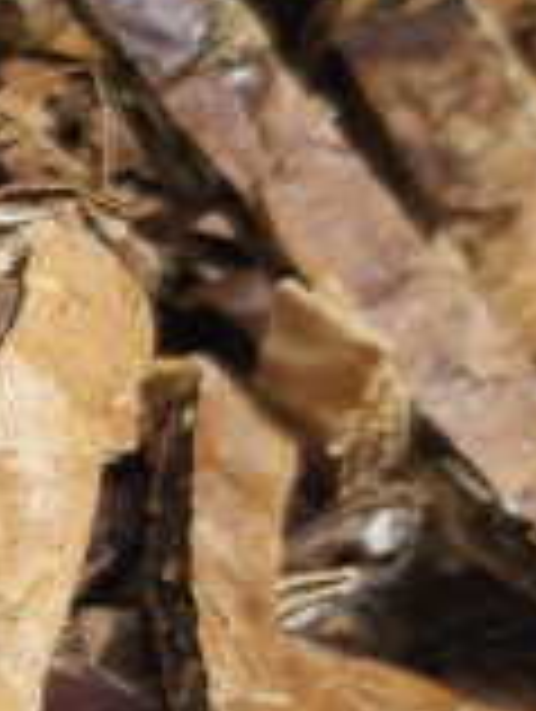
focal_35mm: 155
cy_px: 821
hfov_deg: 8.6
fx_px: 3191
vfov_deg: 12.5
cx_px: -847
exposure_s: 1/100
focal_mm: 5.84
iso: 125
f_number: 1.6
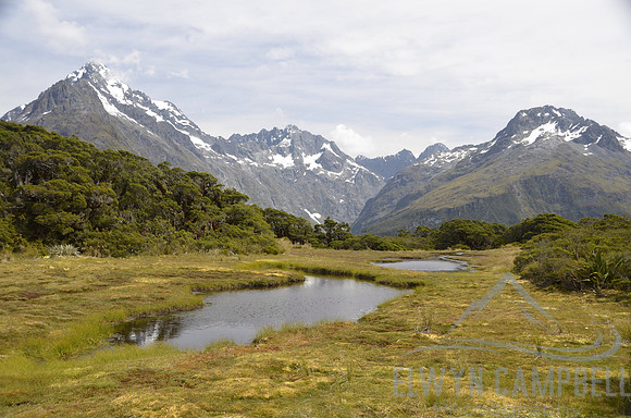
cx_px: 316
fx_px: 735
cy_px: 209
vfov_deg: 31.7
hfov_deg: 46.5
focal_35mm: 42
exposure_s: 1/160
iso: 200
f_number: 6.3
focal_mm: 28
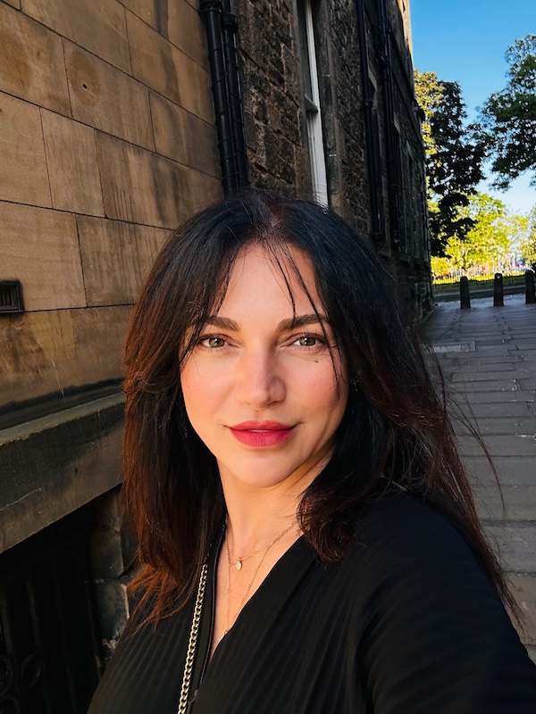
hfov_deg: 46.8
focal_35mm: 30
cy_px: 357
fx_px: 619
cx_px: 268
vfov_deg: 60.0
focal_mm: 2.69
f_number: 1.9
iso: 25
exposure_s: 1/180
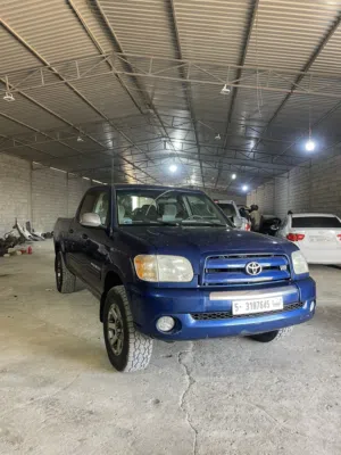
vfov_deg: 67.3
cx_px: 170
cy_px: 228
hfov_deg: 53.1
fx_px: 341
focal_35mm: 26
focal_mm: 4.2
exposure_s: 1/50
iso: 80
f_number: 1.6
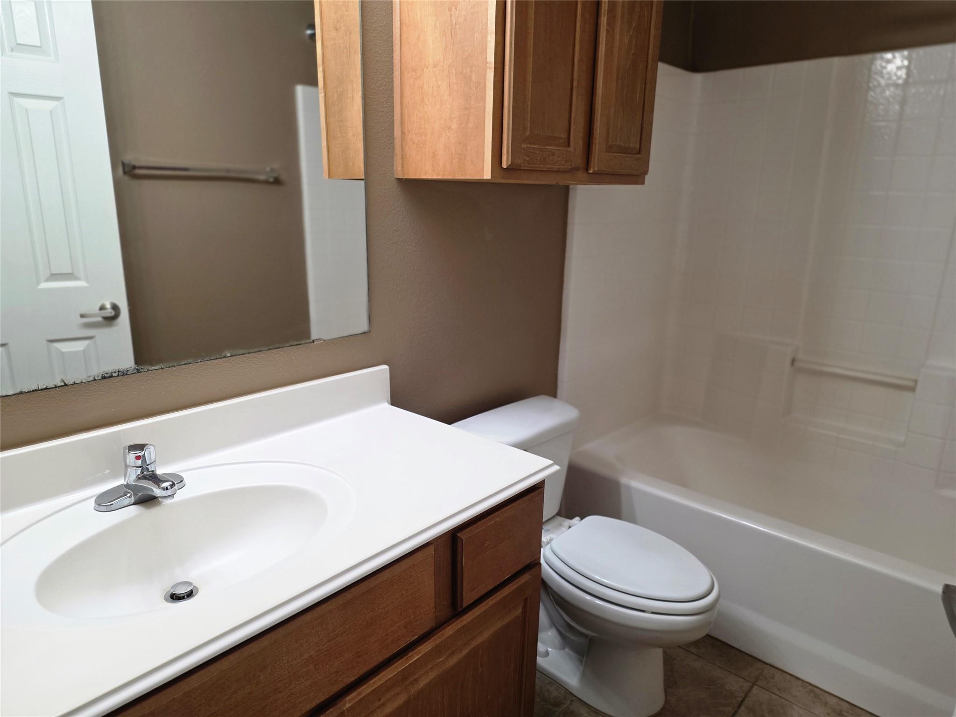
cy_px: 358
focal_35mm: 23
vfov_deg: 58.9
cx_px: 478
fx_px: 635
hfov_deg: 73.9
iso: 200
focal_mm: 6.25
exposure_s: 1/120
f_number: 1.7
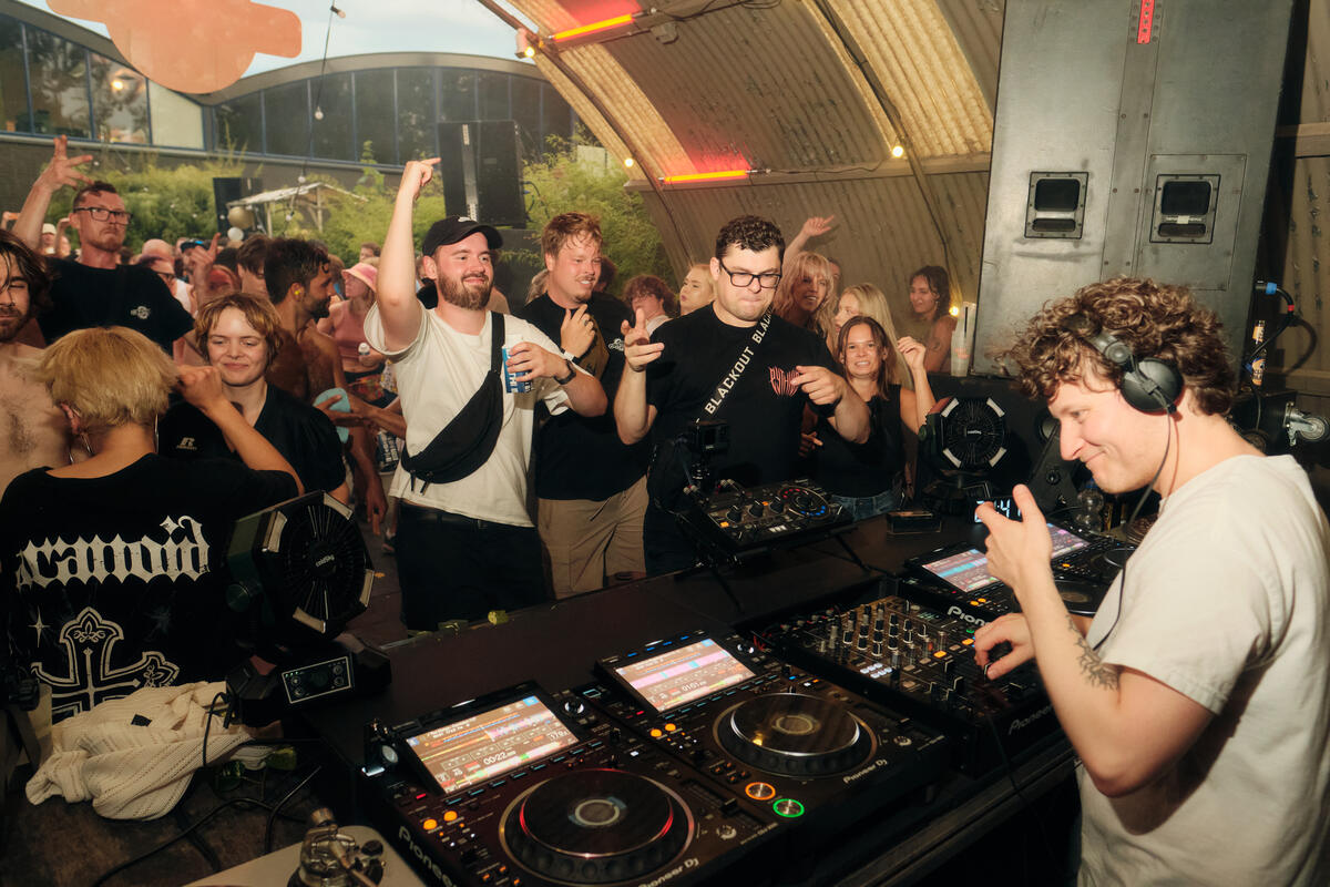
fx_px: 887
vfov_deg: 53.1
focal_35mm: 24
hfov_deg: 73.7
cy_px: 444
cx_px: 665
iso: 3200
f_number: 3.6
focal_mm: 16
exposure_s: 1/180
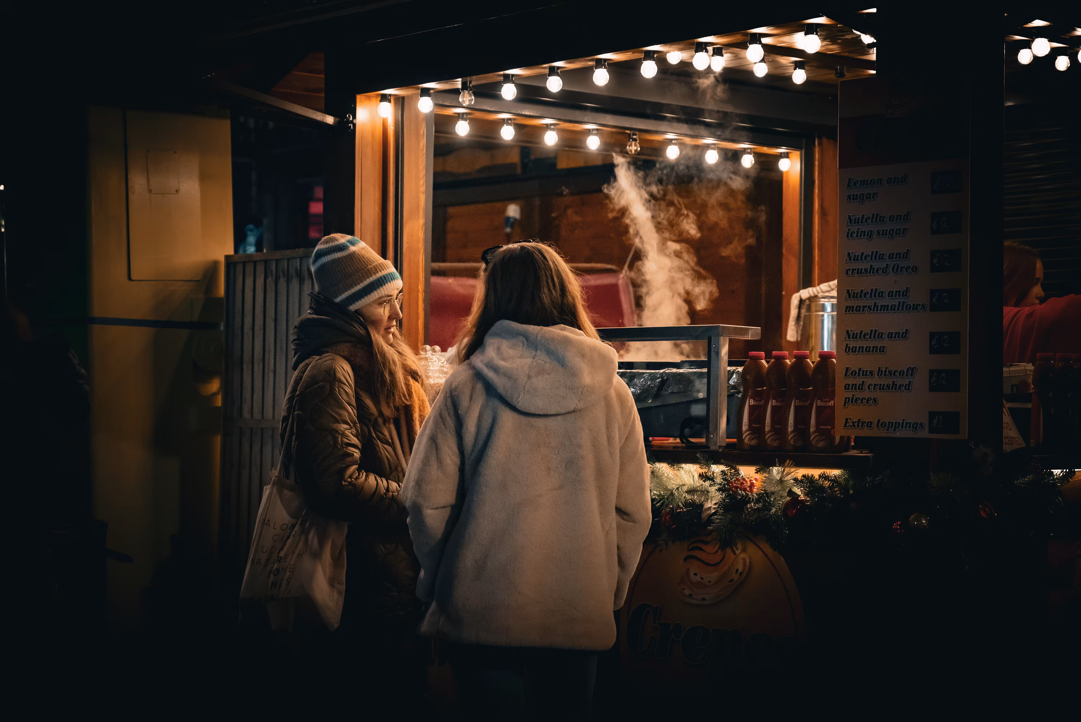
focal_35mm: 70
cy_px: 361
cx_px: 540
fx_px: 2103
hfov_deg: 28.8
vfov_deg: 19.5
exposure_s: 1/60
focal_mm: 70
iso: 5000
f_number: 4.5
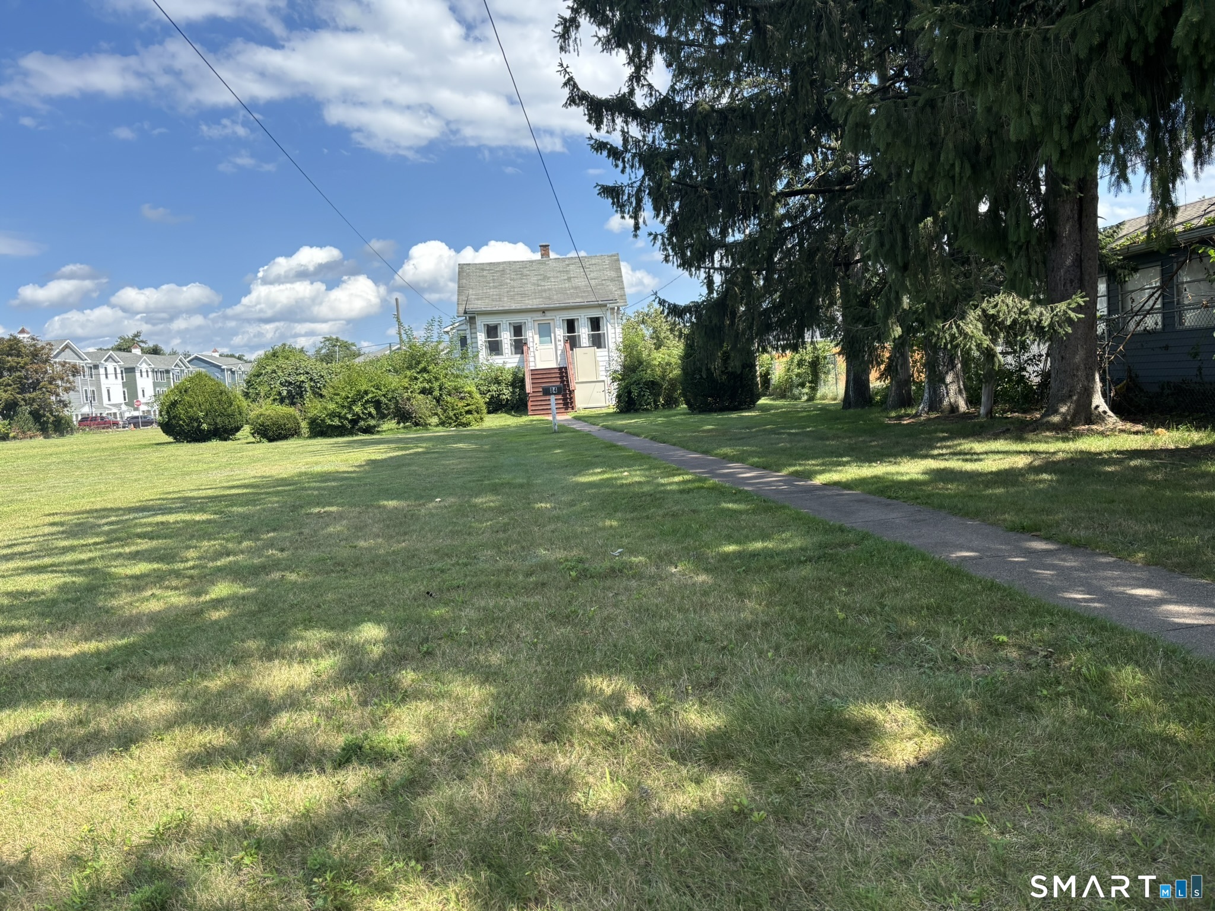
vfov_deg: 53.1
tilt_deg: -3.9
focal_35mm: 26
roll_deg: +3.7
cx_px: 608
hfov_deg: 67.3
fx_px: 913
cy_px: 456
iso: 50
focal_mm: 5.96
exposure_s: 1/1667
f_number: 1.6
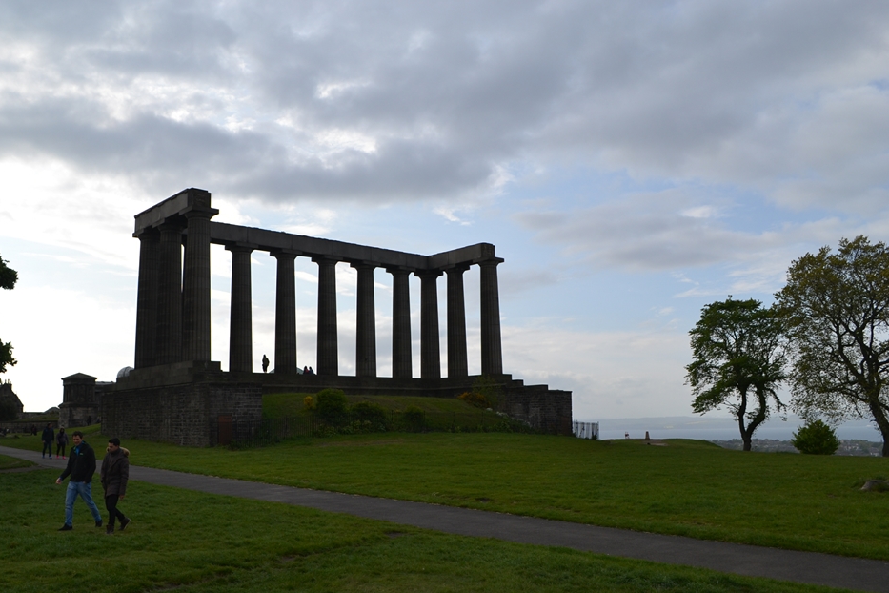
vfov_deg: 42.3
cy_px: 329
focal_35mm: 31
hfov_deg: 60.1
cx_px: 386
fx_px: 765
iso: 100
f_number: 8
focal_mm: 18
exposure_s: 1/250
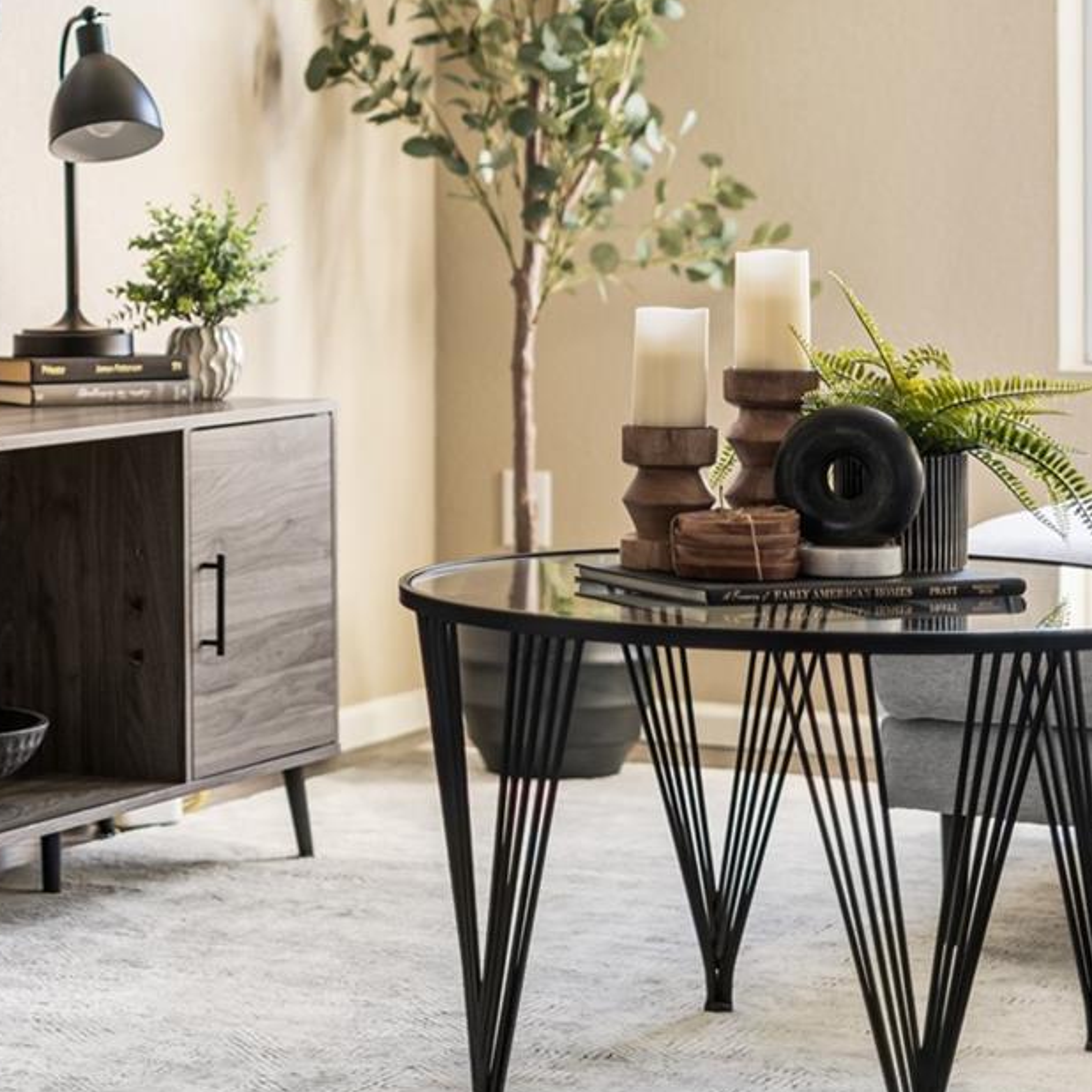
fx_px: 3926
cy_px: 218
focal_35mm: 110
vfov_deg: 15.7
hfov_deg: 15.4
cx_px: -111
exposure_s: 1/40
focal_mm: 50
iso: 125
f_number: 1.8
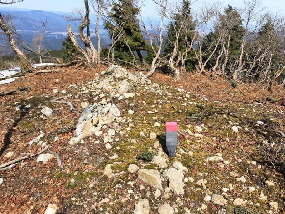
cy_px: 107
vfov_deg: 48.2
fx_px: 239
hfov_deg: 61.7
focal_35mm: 29
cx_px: 142
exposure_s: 1/1748
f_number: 2.2
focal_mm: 4.15
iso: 25
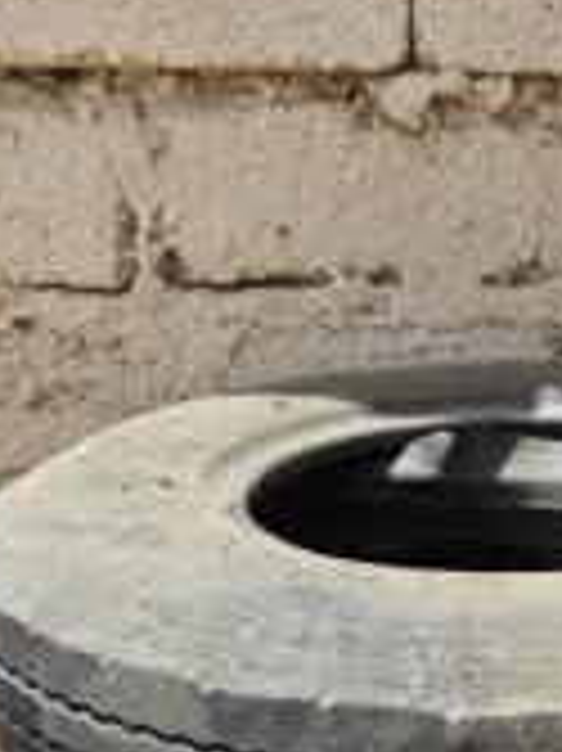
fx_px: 1192
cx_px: 472
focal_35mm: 55
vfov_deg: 31.6
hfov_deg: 25.9
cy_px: 797
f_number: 1.7
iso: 10
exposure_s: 1/405
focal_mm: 6.3
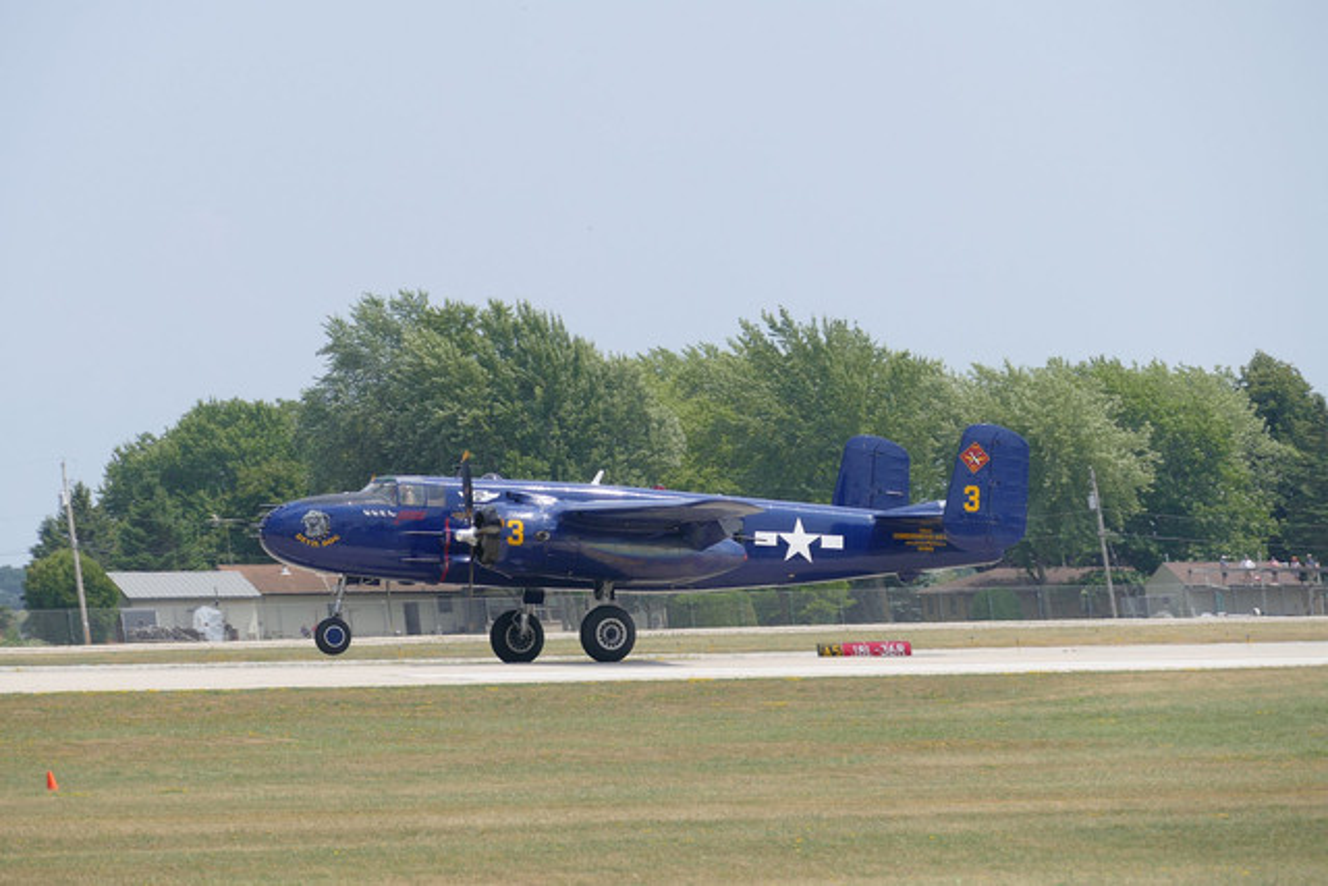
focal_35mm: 226
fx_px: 8338
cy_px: 443
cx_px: 664
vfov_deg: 6.1
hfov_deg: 9.1
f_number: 4
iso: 125
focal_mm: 82.28
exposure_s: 1/1300
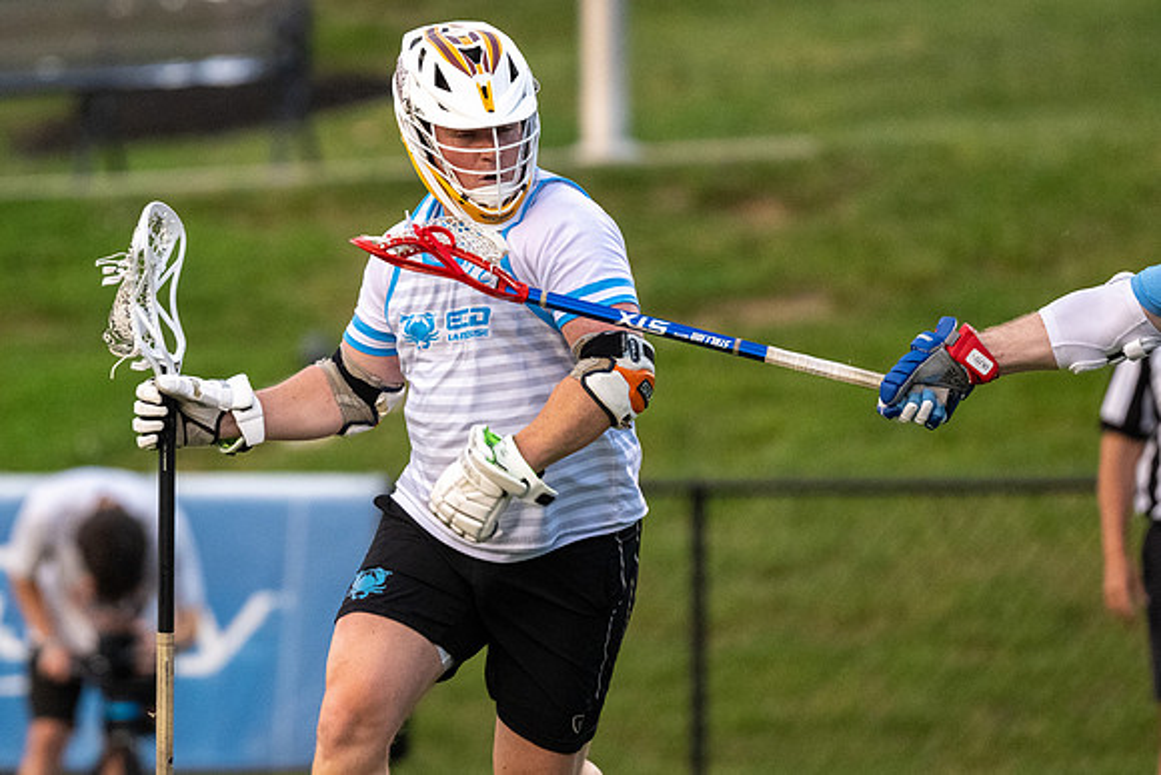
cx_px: 420
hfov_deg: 2.9
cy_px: 357
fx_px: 23215
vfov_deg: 1.9
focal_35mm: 720
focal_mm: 500
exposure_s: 1/1000
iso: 4500
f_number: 5.6
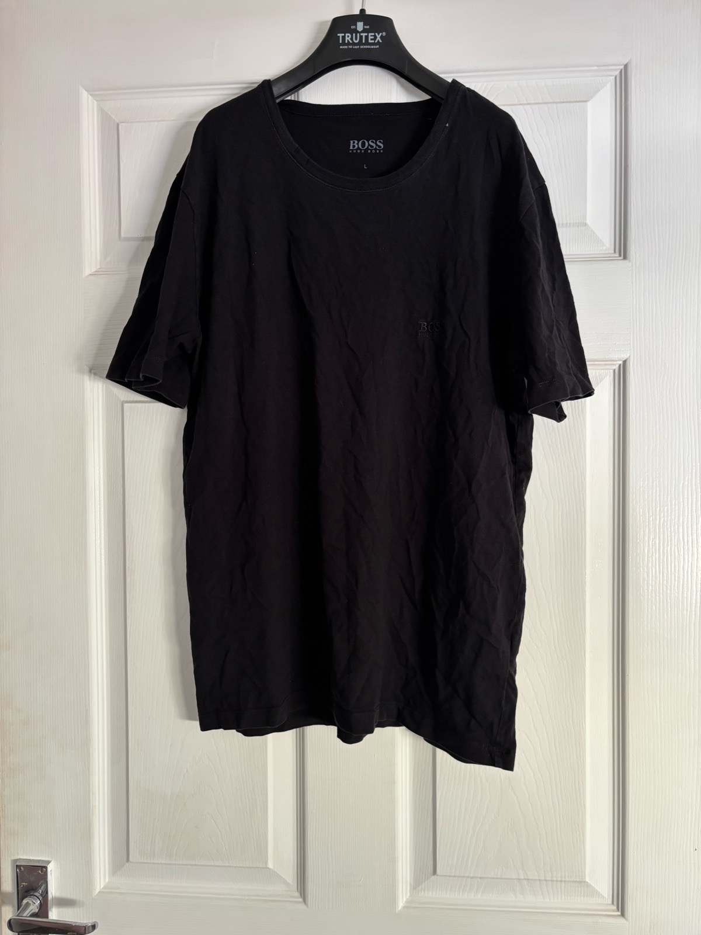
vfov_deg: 67.3
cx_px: 350
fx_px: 702
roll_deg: -0.6
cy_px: 468
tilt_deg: -2.3
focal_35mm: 26
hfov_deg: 53.1
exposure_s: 1/60
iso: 160
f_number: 1.6
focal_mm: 5.96
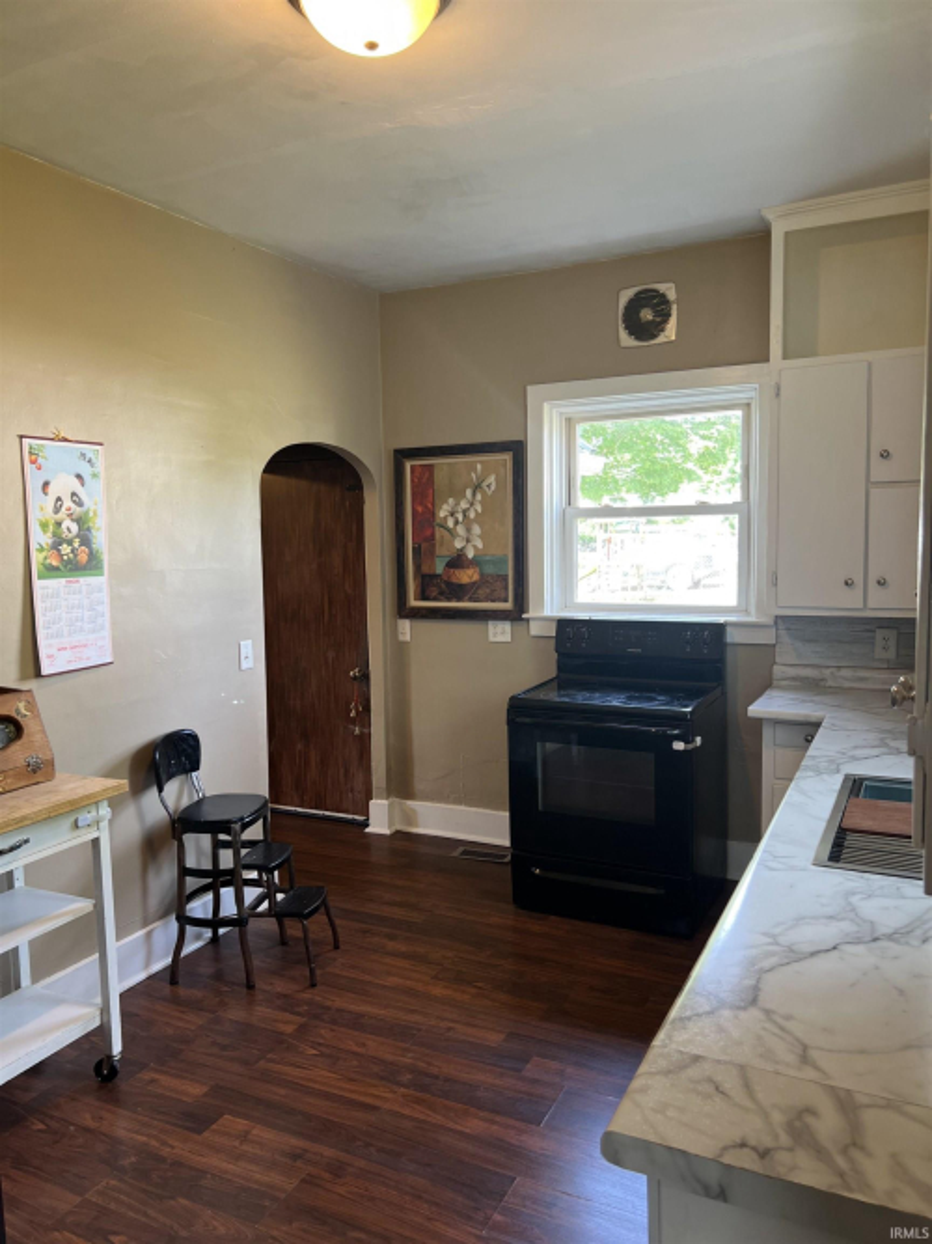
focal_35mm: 26
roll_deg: +0.1
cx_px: 466
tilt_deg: -5.9
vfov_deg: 67.3
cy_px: 622
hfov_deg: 53.0
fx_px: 934
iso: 80
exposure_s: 1/60
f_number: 1.5
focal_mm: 5.7
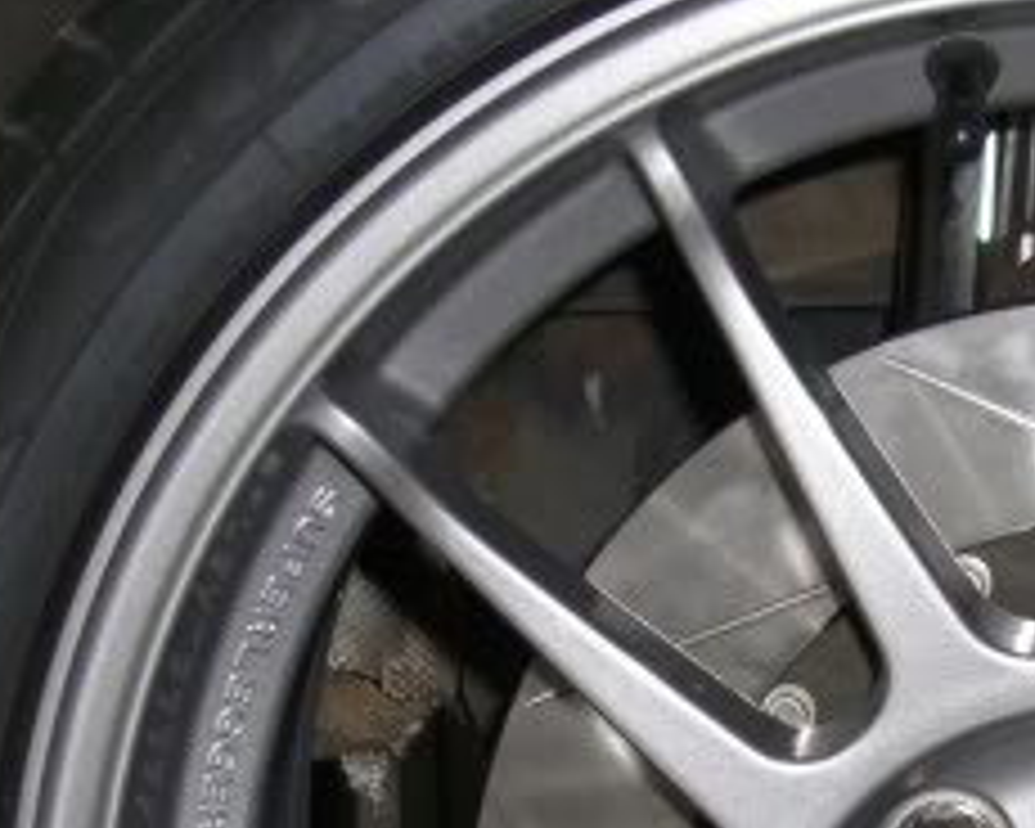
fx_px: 3952
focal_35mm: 129
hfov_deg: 14.6
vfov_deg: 11.6
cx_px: 1084
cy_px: 1102
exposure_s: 1/60
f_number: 2.8
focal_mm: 7.9
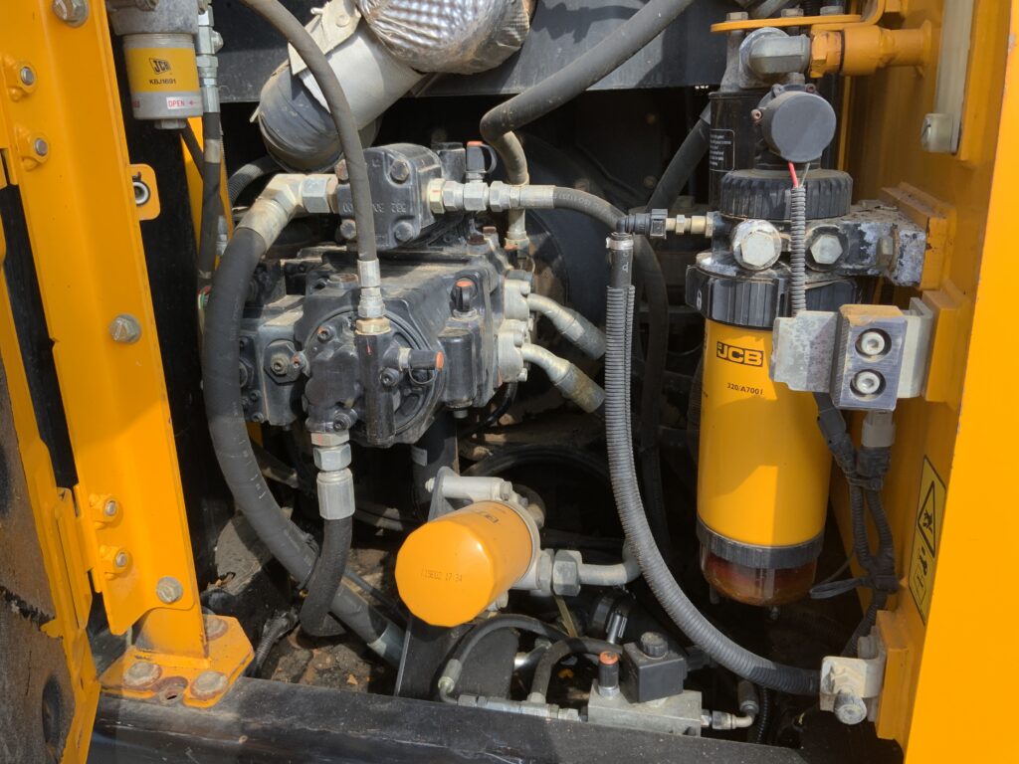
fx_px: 854
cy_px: 382
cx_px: 510
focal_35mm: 29
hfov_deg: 61.7
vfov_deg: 48.2
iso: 16
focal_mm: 3
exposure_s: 1/365
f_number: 1.8
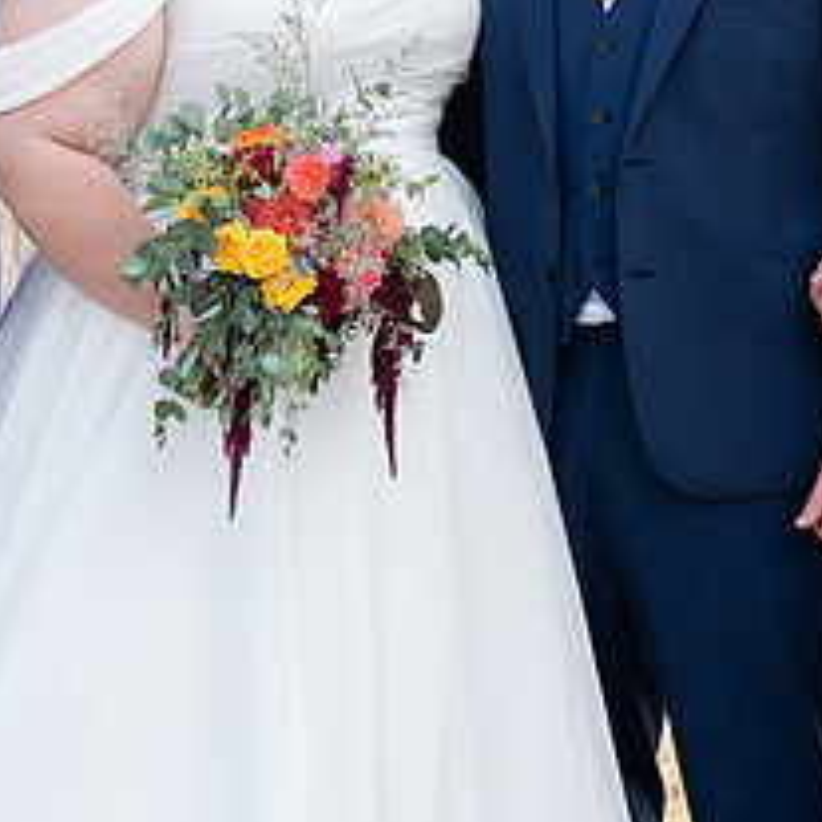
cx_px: 473
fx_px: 6958
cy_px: 97
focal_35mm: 259
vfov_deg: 6.7
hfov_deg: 6.8
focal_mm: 109
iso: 250
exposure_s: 1/400
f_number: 5
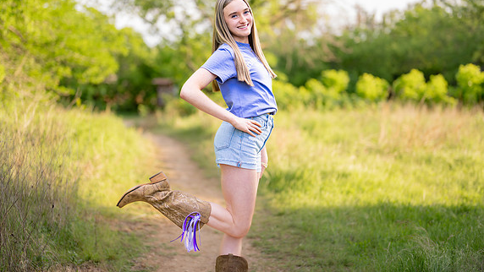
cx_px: 230
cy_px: 107
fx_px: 847
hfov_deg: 31.9
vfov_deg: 18.2
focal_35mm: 66
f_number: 1.2
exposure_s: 1/1250
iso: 200
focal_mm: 50
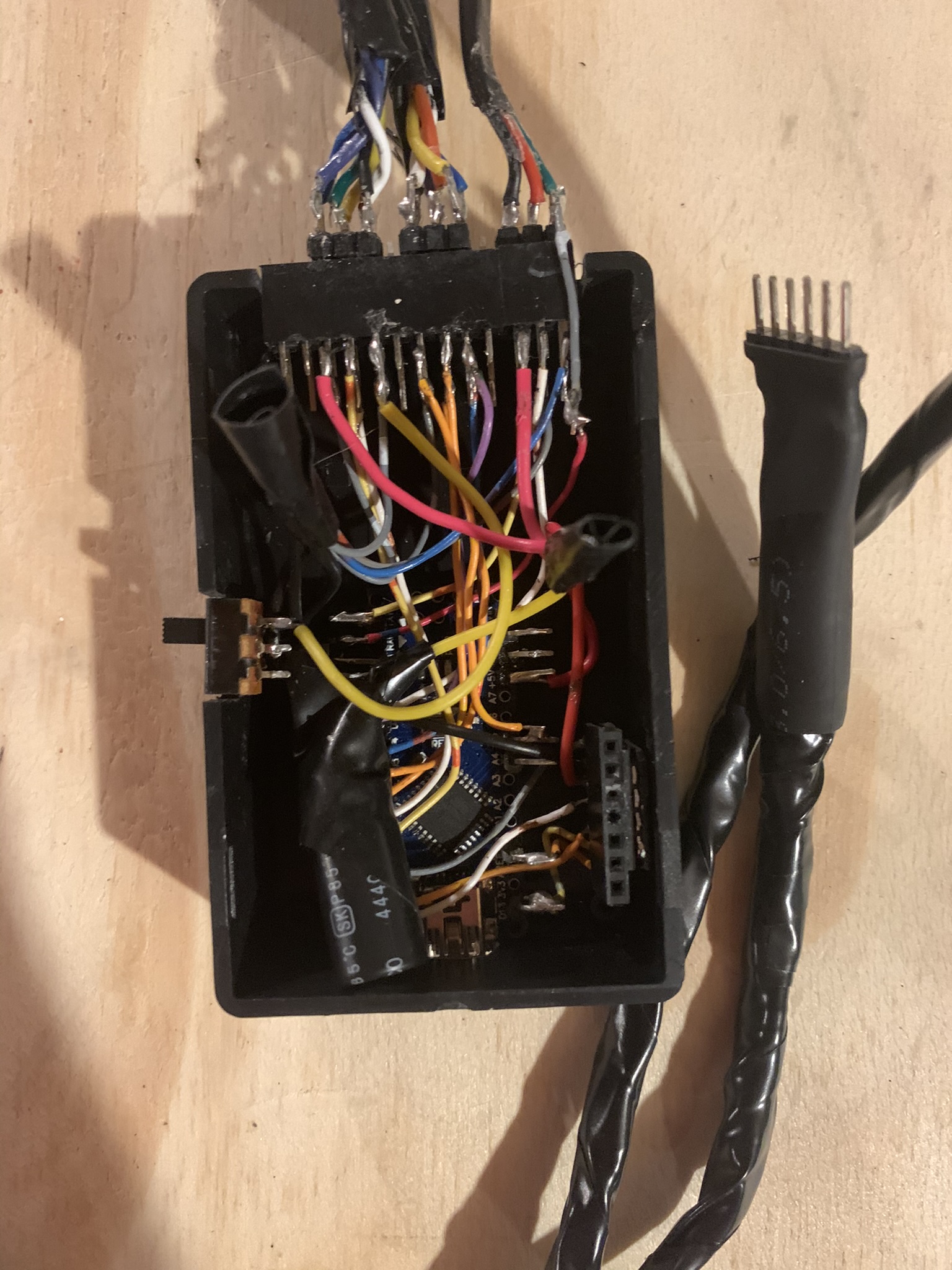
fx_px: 953
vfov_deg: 67.3
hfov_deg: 53.1
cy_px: 635
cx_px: 476
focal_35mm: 26
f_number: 1.8
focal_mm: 4.25
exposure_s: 1/15
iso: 800
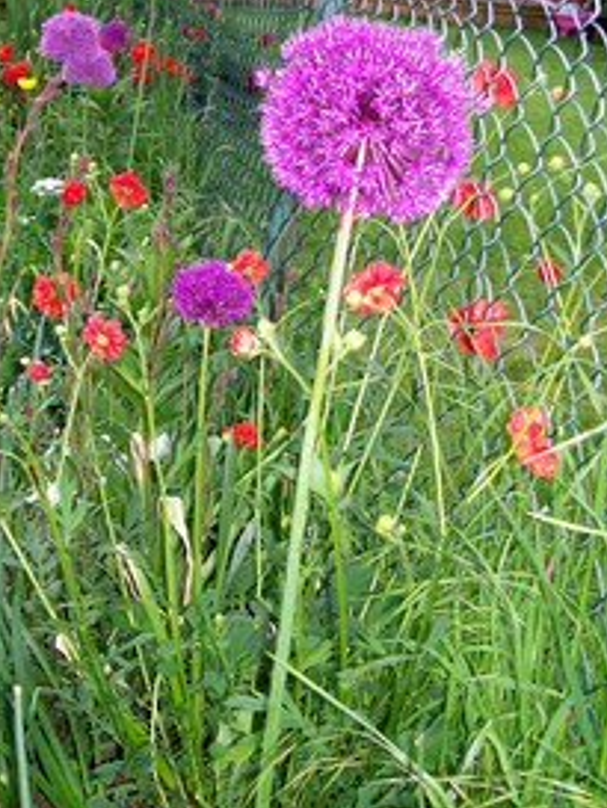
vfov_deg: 32.7
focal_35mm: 58
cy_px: 213
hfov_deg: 25.2
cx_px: 237
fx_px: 1355
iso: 140
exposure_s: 1/64
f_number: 2.7
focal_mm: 6
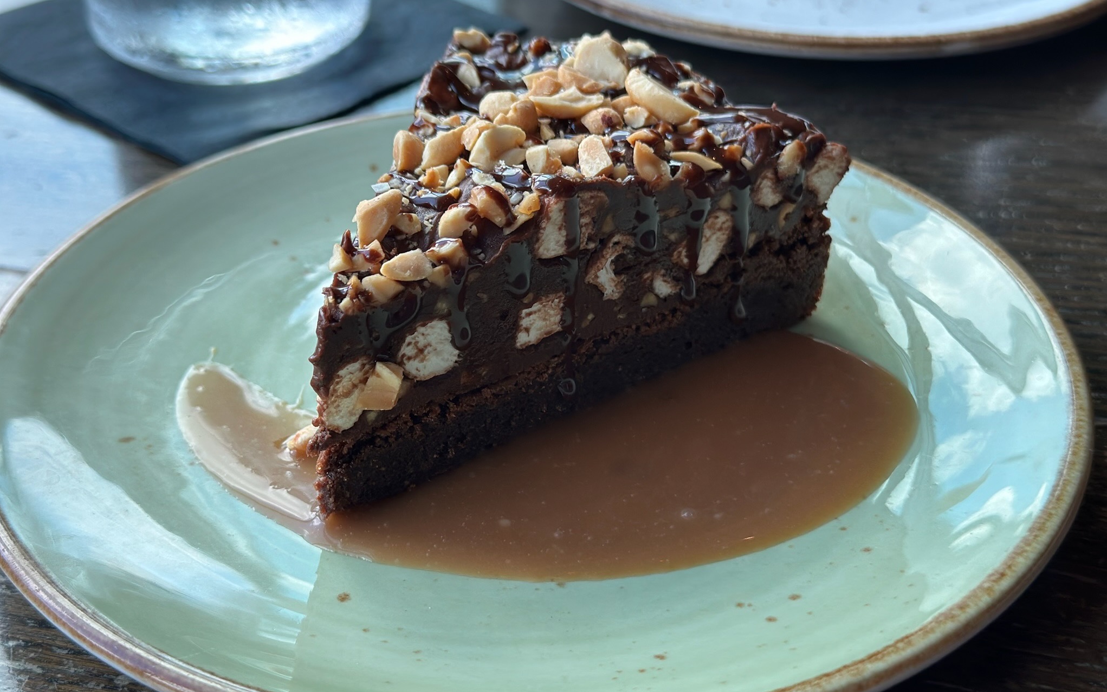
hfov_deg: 39.6
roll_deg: +0.8
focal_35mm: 51
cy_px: 320
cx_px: 554
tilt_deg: -33.8
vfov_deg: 25.3
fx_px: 1539
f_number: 1.78
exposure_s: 1/233
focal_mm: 6.86
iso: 80
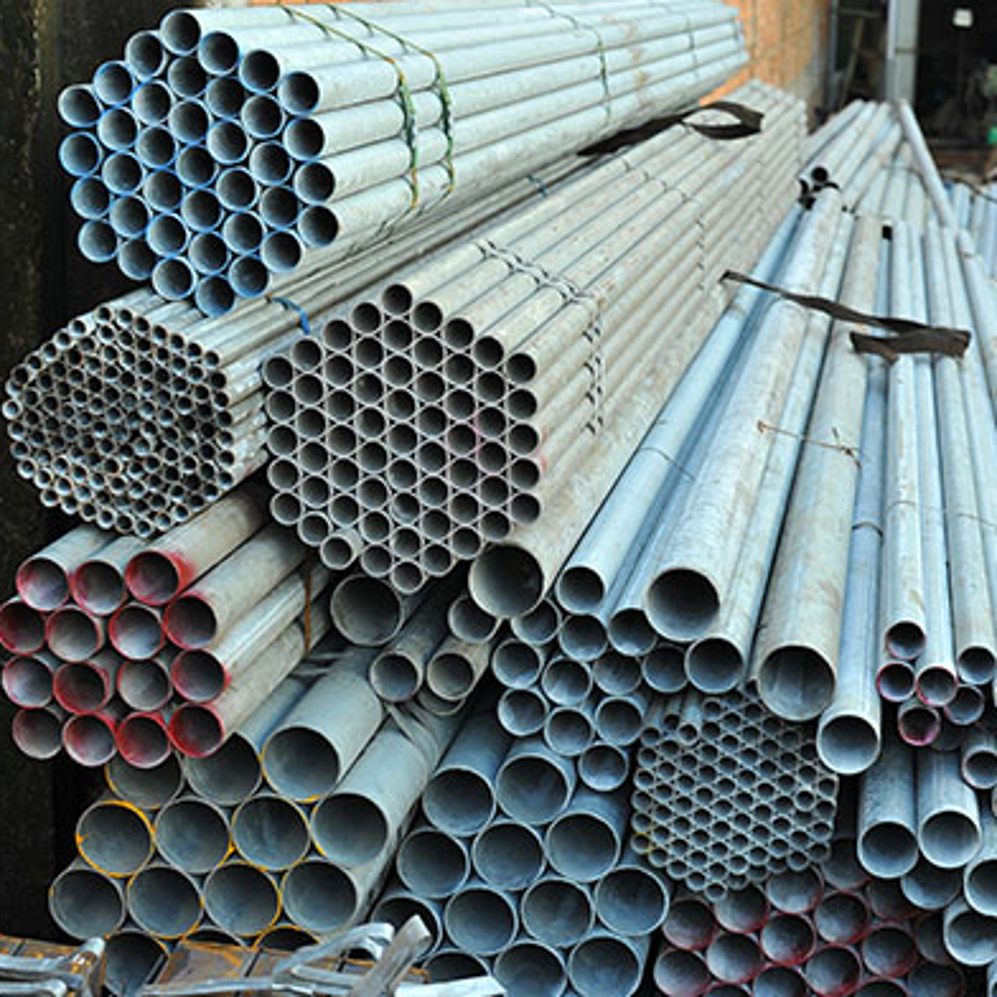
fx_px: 2118
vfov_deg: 26.5
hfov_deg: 26.4
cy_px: 505
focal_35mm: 65
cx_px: 588
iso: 250
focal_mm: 50
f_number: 5
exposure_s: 1/250
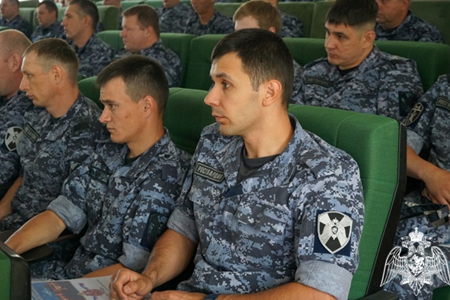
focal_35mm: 55
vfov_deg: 24.6
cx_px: 229
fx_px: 688
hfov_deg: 36.2
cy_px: 148
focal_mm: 36
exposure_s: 1/160
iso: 3200
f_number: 4.5
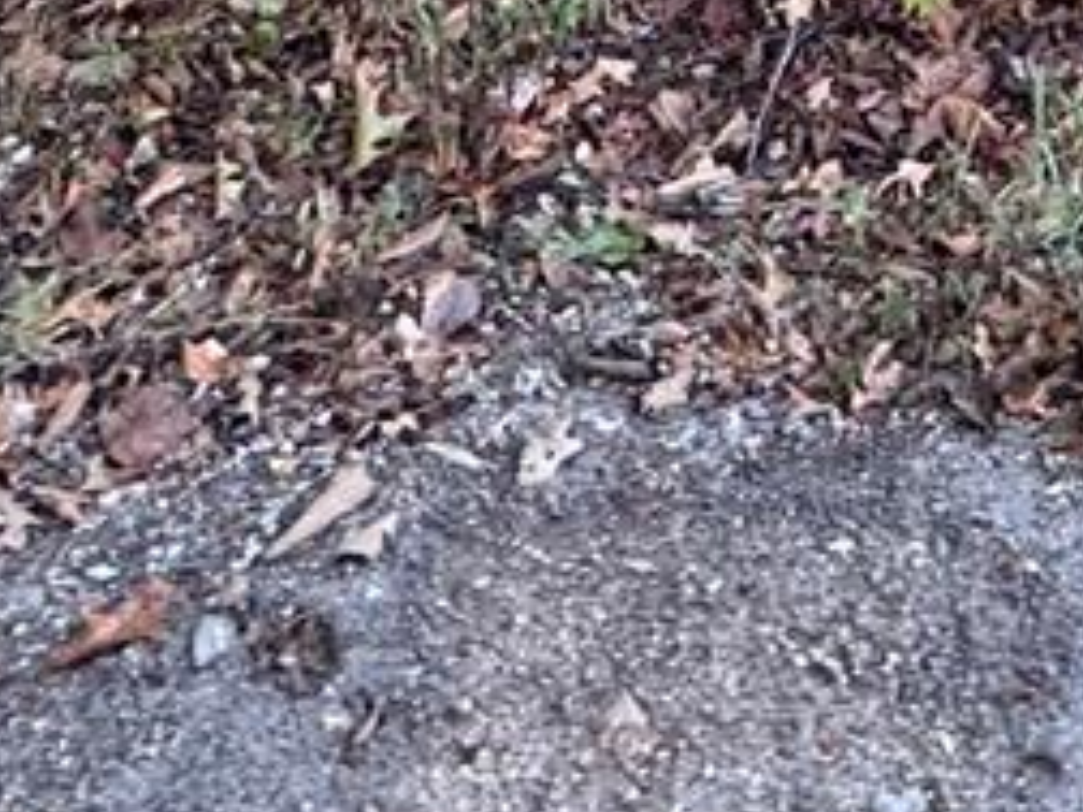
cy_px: -507
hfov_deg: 33.2
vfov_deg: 20.6
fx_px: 1783
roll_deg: -2.7
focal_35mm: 57
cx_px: 795
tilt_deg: -16.8
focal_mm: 2.22
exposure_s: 1/99
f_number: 2.2
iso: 320
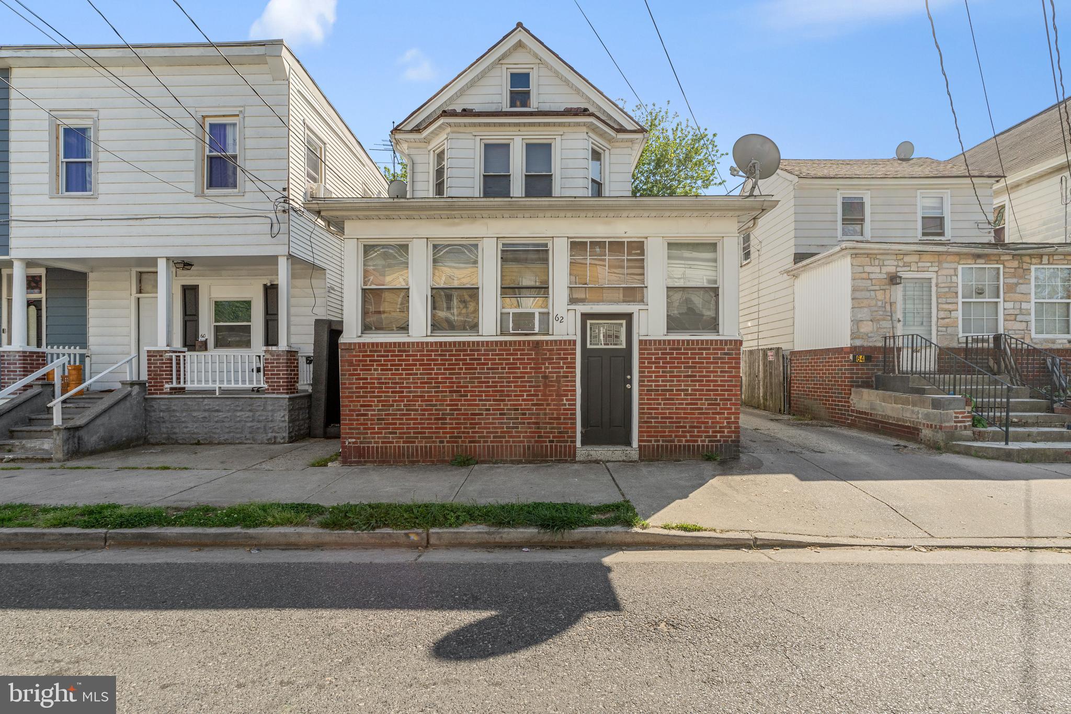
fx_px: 476
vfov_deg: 73.7
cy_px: 357
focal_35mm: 16
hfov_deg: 96.7
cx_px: 536
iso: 400
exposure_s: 1/500
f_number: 8
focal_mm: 16
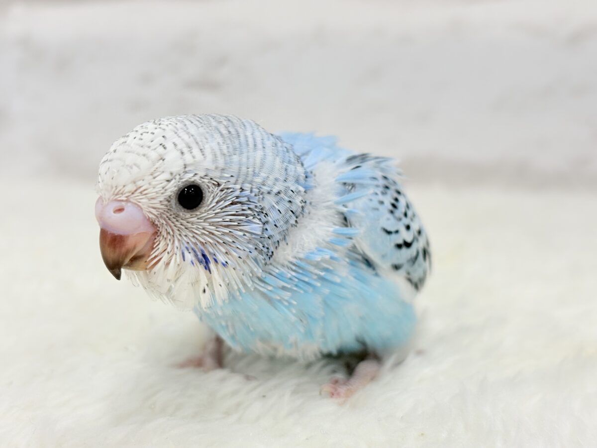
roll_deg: +1.9
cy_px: 224
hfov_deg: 36.8
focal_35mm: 52
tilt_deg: -13.9
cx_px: 298
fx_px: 897
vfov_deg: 28.0
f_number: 1.6
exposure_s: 1/100
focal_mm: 5.96
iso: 64
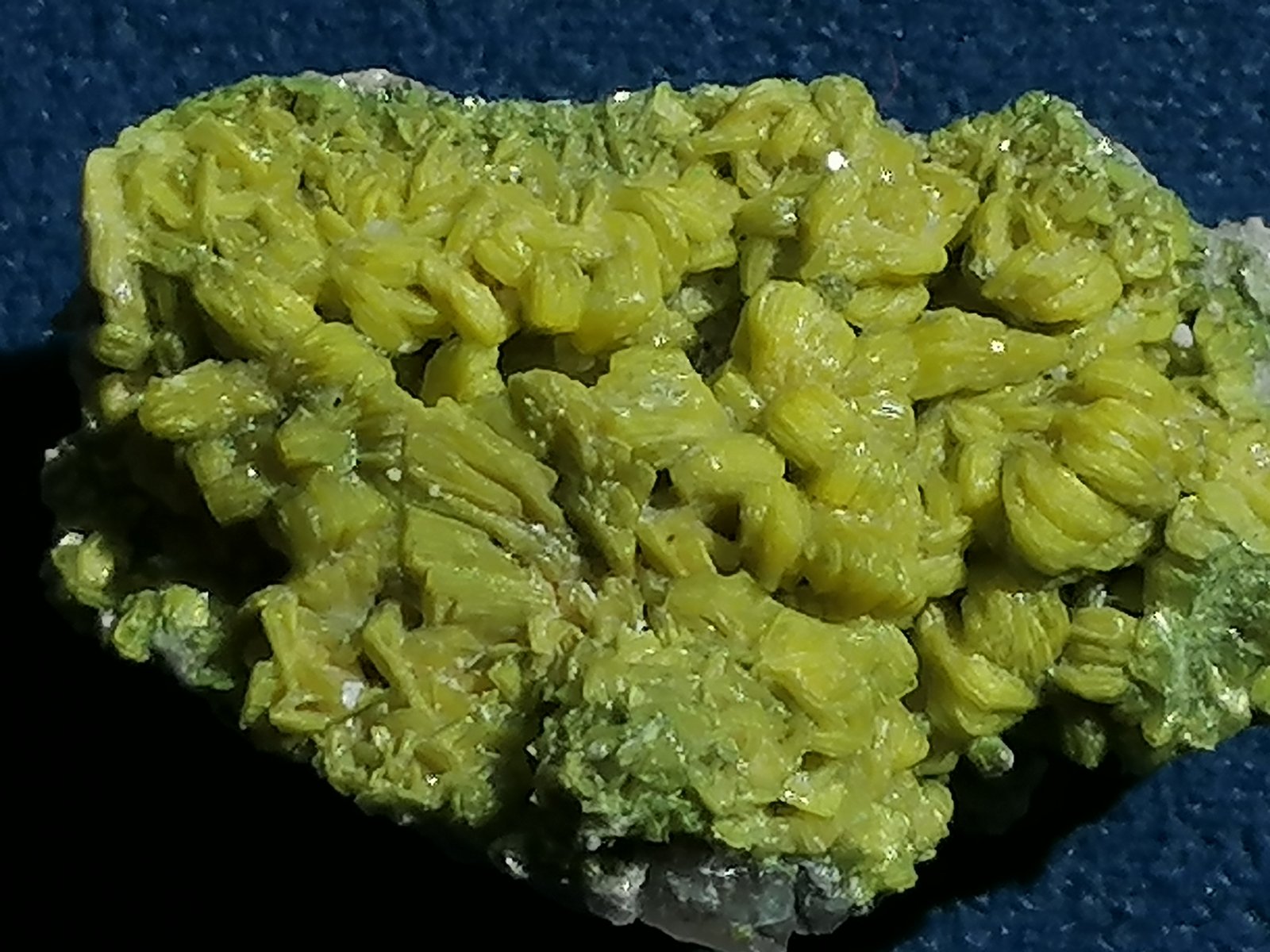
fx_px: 5907
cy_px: 476
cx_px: 635
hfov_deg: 12.3
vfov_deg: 9.2
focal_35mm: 161
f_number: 1.8
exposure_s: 1/1445
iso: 50
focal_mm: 4.75
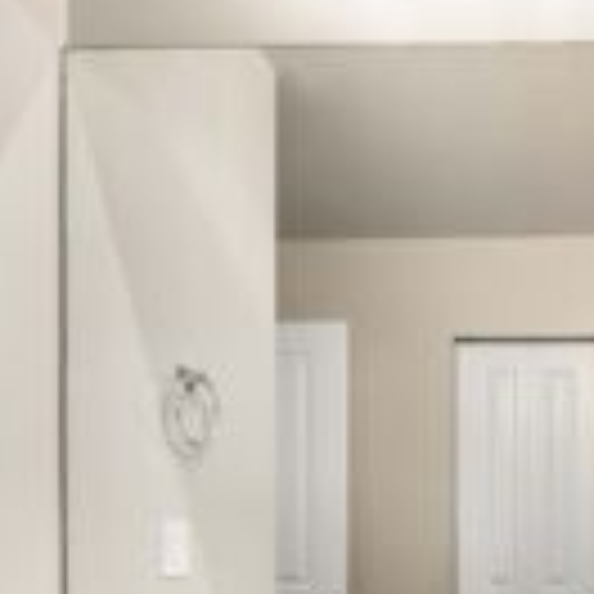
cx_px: 598
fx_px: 602
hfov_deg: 44.4
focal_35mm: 31
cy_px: 569
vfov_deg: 45.8
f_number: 9
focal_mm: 12
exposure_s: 1/6
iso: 1000
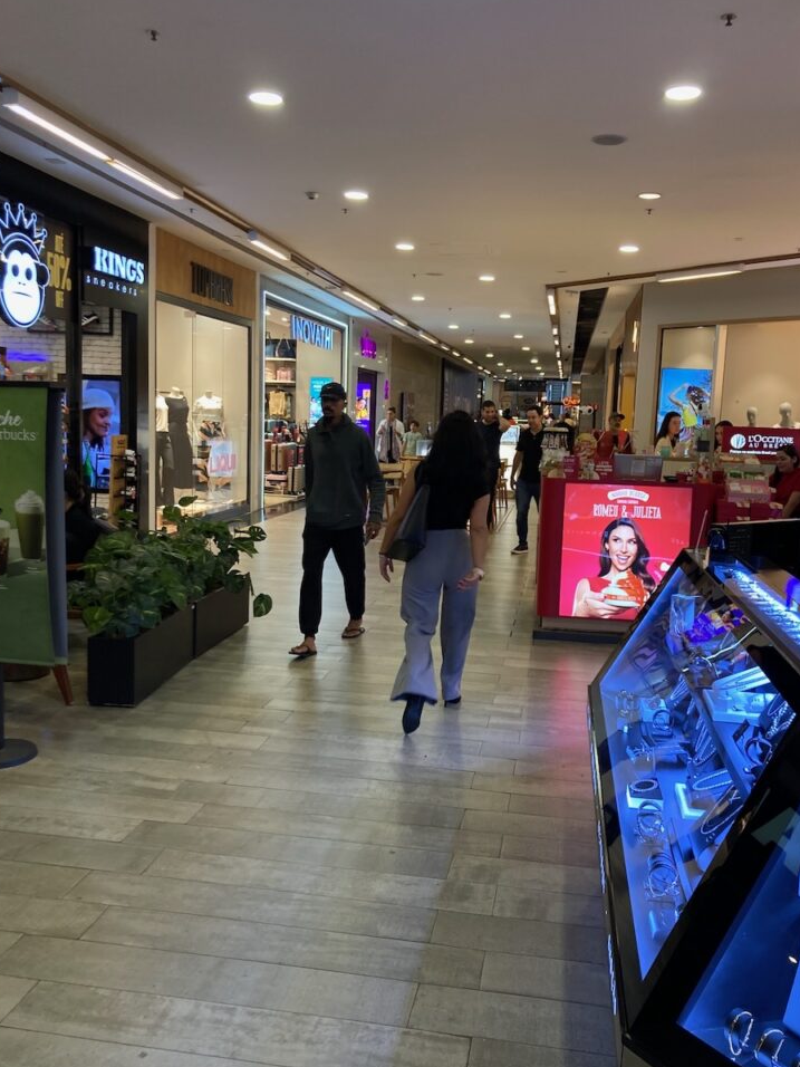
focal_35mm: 30
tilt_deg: -5.7
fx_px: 924
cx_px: 412
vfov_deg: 60.0
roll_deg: -1.4
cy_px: 521
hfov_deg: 46.8
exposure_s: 1/60
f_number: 1.8
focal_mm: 3.99
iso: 100
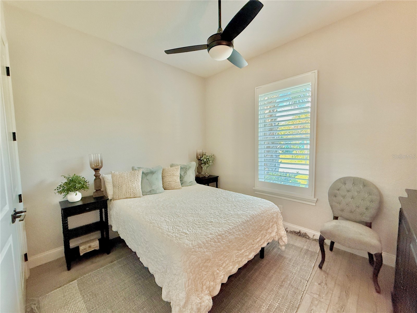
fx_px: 169
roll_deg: +1.1
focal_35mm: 14
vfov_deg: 85.7
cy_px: 156
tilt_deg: -2.5
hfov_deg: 102.1
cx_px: 208
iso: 250
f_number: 2.2
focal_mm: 2.22
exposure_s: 1/120
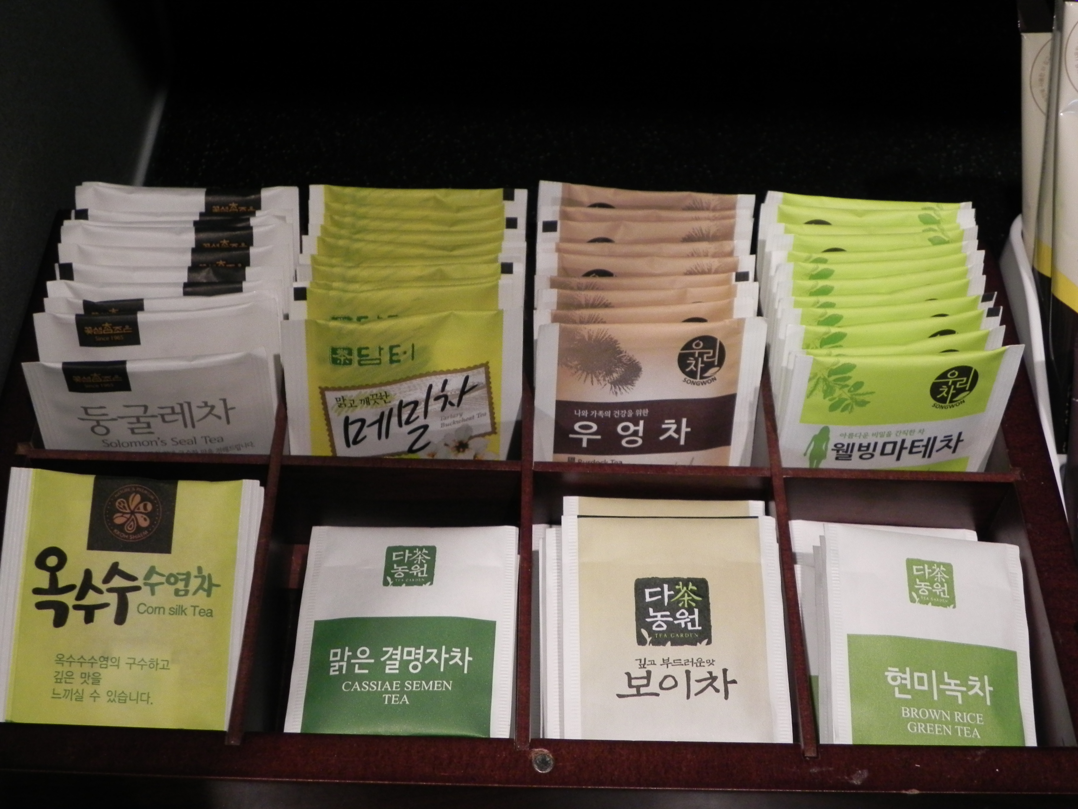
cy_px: 404
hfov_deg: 41.2
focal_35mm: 46
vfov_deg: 31.5
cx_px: 539
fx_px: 1433
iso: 400
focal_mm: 8.2
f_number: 3.2
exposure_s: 1/9.5
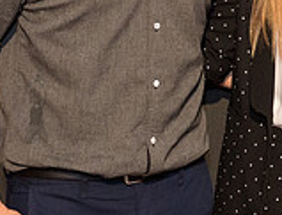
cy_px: -34
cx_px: 348
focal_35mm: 125
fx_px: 1024
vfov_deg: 11.7
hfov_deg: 15.1
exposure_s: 1/500
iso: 2500
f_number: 4
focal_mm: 24
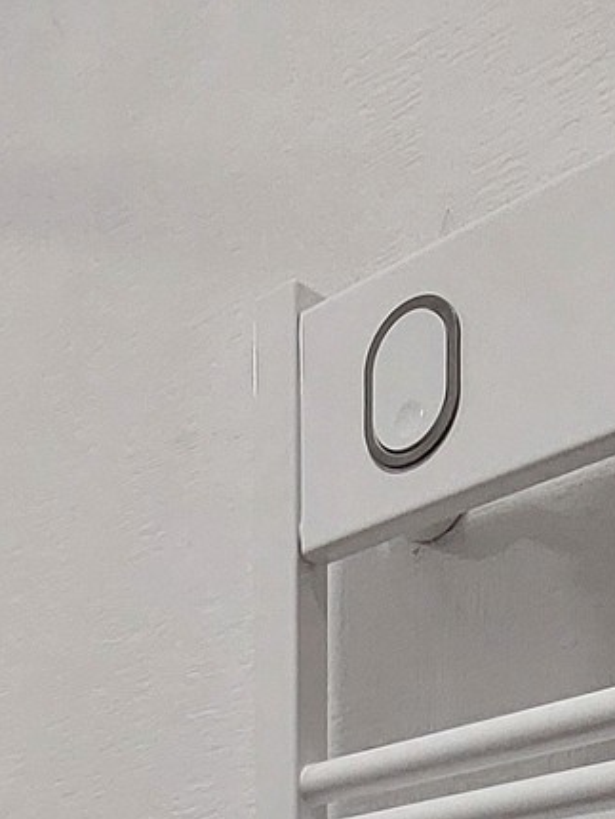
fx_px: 1373
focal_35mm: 58
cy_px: 1308
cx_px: 118
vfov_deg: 24.0
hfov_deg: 24.8
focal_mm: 1.74
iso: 160
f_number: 2.2
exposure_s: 1/50
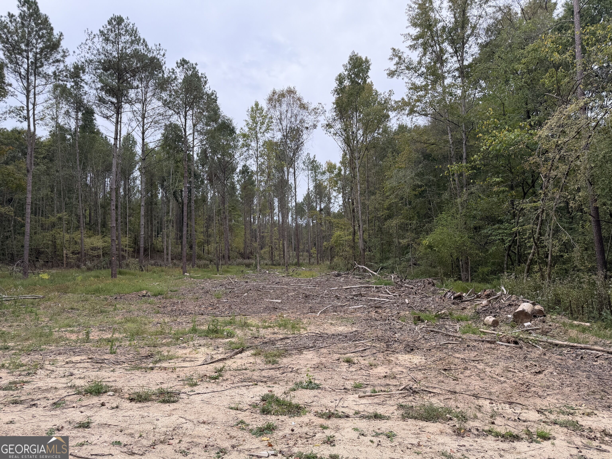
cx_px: 306
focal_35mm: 24
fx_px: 424
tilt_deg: +3.9
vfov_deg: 56.8
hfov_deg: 71.6
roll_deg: +2.5
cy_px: 230
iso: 80
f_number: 1.78
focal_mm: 6.76
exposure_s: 1/244
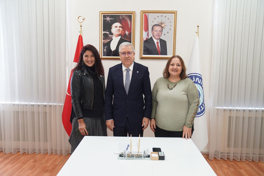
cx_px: 132
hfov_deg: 58.7
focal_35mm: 32
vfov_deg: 41.1
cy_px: 88
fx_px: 235
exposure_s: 1/125
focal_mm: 32
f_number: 3.2
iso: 1600
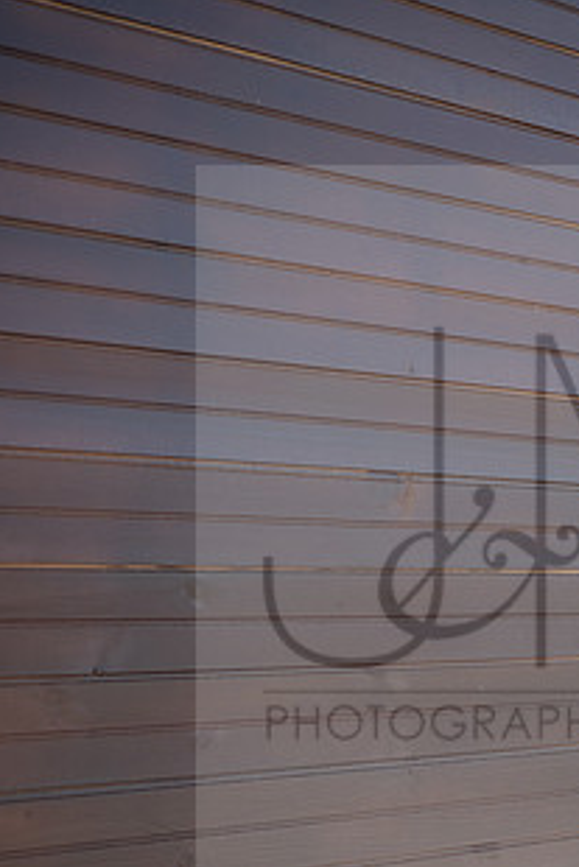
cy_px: 531
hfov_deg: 18.8
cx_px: 559
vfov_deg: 28.4
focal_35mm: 71
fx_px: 1711
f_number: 2.8
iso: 50
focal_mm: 38
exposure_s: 1/200
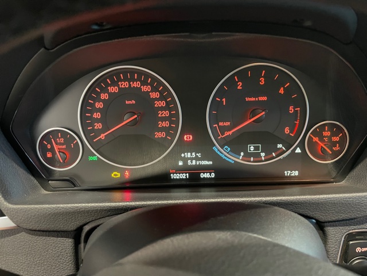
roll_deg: +1.5
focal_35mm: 26
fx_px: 276
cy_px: 138
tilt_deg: -25.2
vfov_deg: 53.1
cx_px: 184
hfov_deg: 67.3
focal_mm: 4.2
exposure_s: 1/25
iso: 640
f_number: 1.6
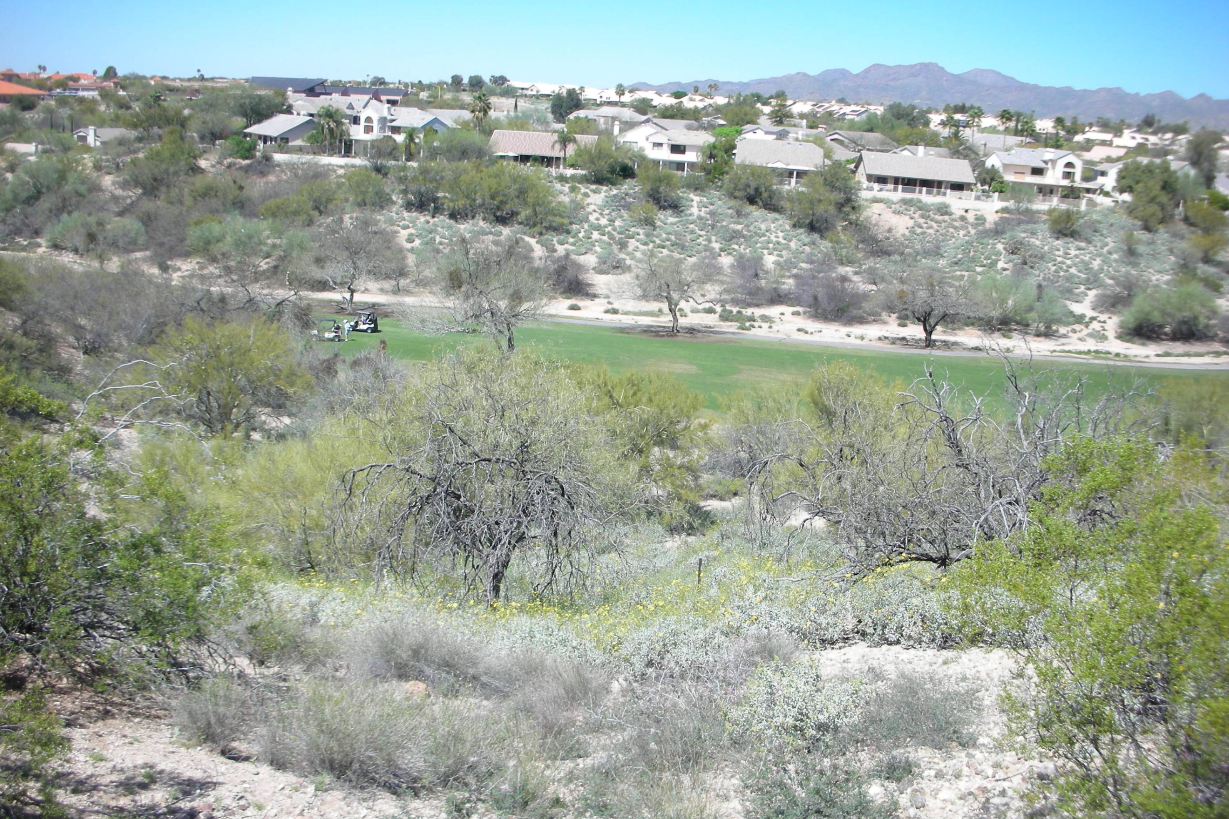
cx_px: 610
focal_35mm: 37
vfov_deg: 35.9
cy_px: 417
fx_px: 1263
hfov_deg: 51.9
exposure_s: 1/69.4
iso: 50
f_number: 8.5
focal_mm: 5.8
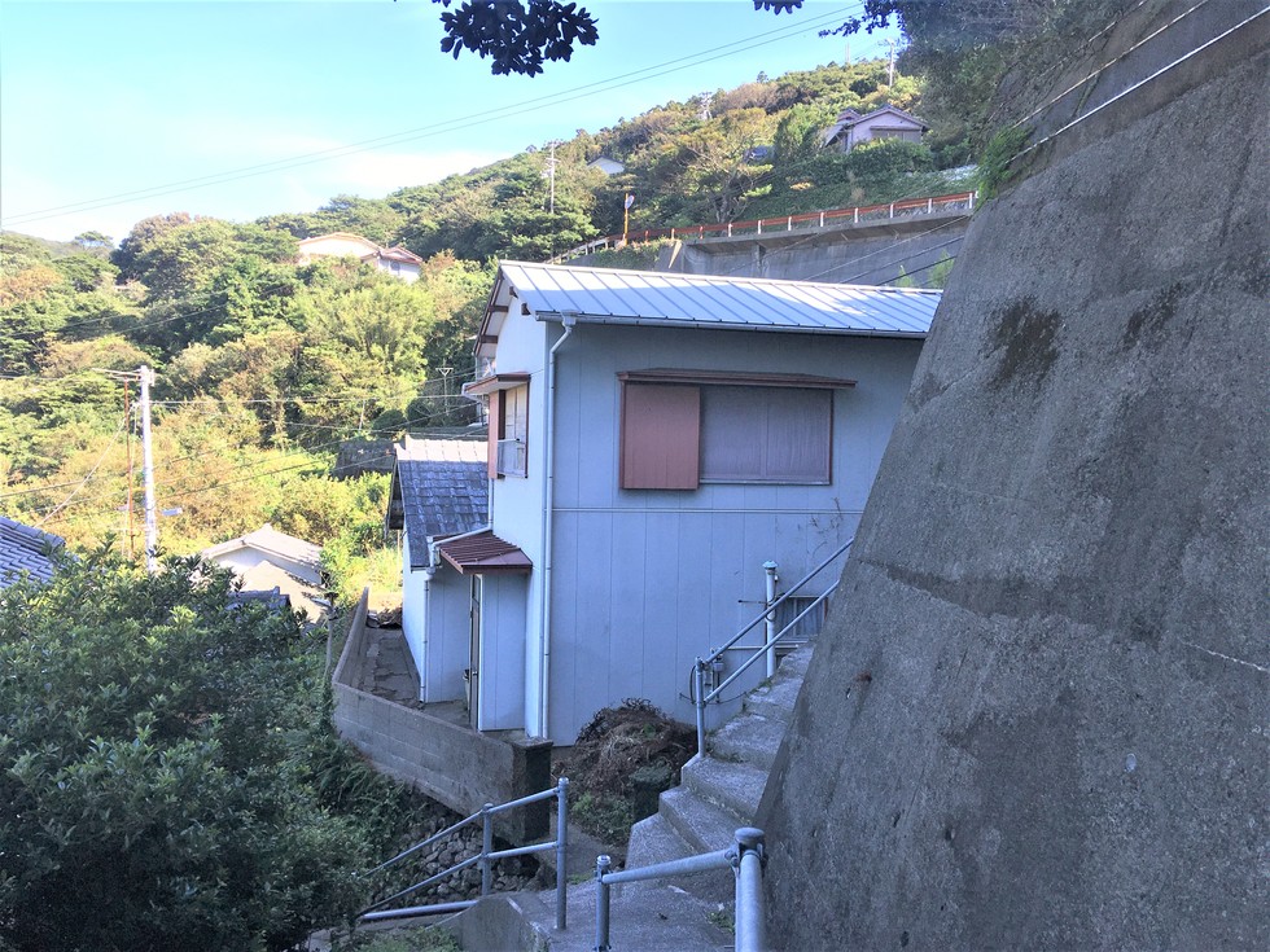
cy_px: 476
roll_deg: -0.7
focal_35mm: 29
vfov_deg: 48.2
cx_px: 635
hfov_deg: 61.7
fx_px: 1064
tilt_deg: -0.9
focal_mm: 4.15
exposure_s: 1/359
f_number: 2.2
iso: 25
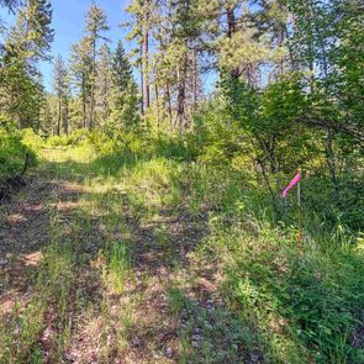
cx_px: 83
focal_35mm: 21
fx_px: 250
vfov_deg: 71.4
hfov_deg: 66.7
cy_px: 145
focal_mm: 2.22
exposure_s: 1/230
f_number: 2.2
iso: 40
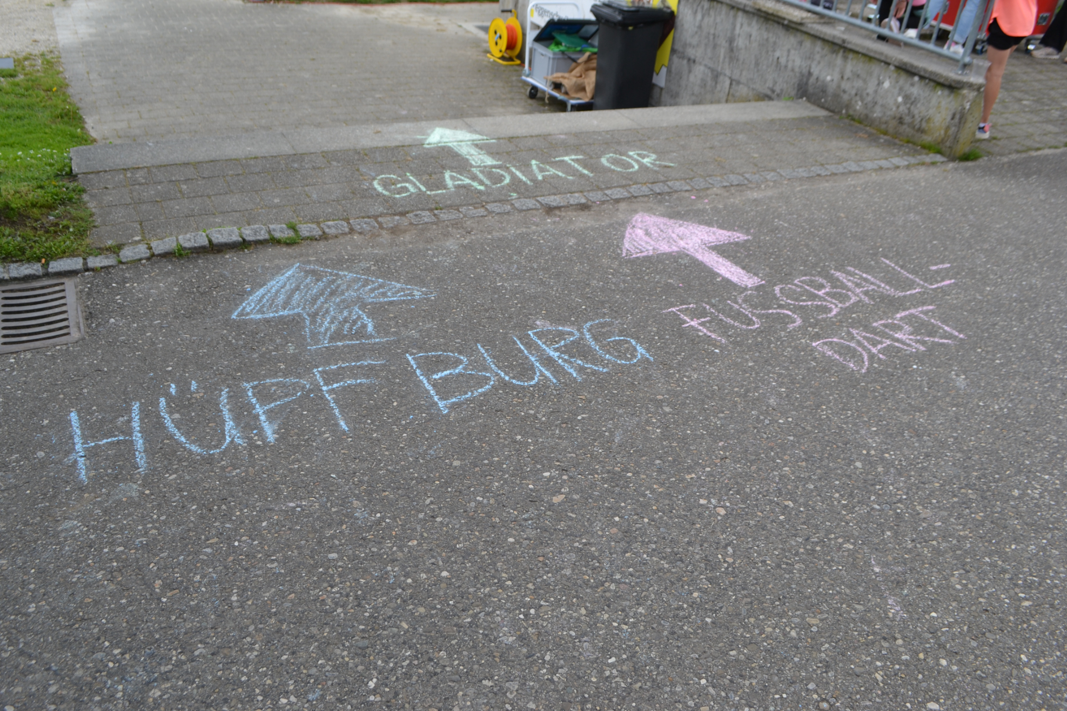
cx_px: 524
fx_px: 830
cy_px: 349
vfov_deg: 46.4
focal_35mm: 28
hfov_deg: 65.5
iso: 100
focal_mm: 18
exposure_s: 1/160
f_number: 6.3
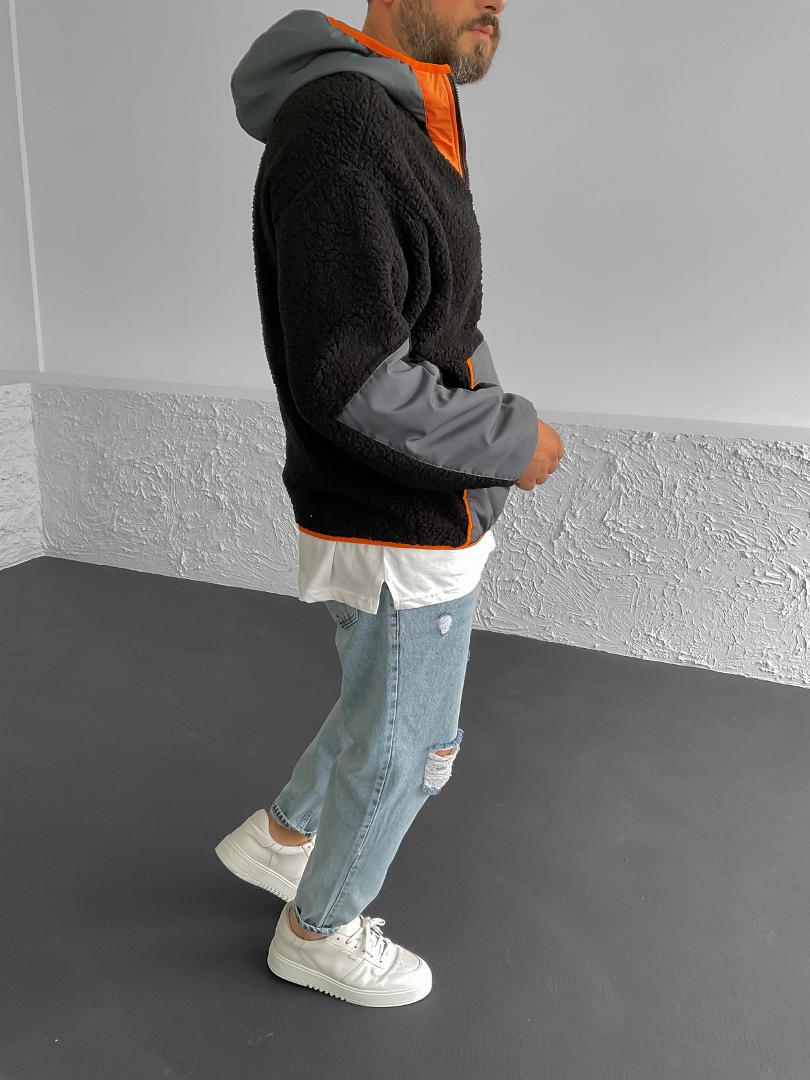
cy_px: 540
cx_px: 405
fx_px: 905
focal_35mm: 29
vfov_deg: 61.7
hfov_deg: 48.2
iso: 64
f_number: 1.8
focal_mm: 3
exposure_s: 1/120
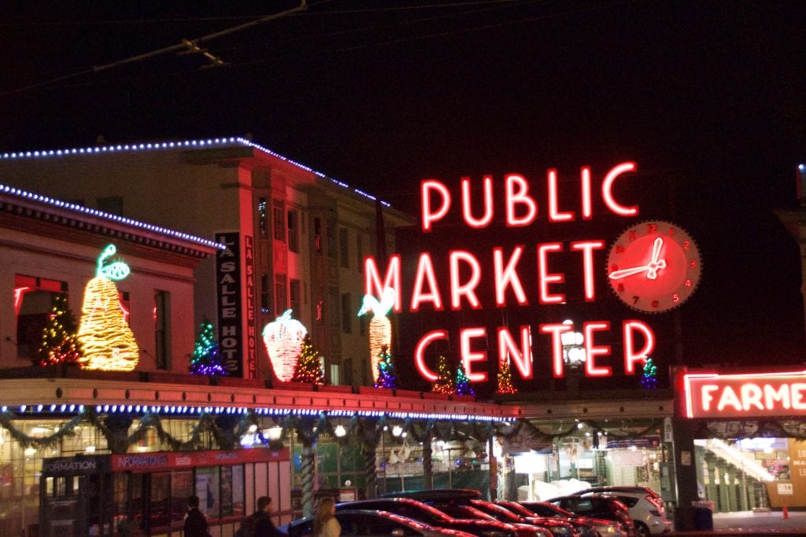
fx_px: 1746
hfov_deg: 26.0
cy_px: 268
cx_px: 403
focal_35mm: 78
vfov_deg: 17.5
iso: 9000
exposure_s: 1/60
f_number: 4.8
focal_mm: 52
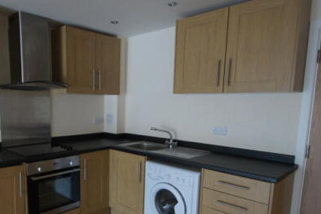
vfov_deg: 46.3
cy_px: 133
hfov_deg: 64.2
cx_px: 109
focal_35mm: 28
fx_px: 248
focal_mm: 11
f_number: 3.5
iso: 1600
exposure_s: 1/20
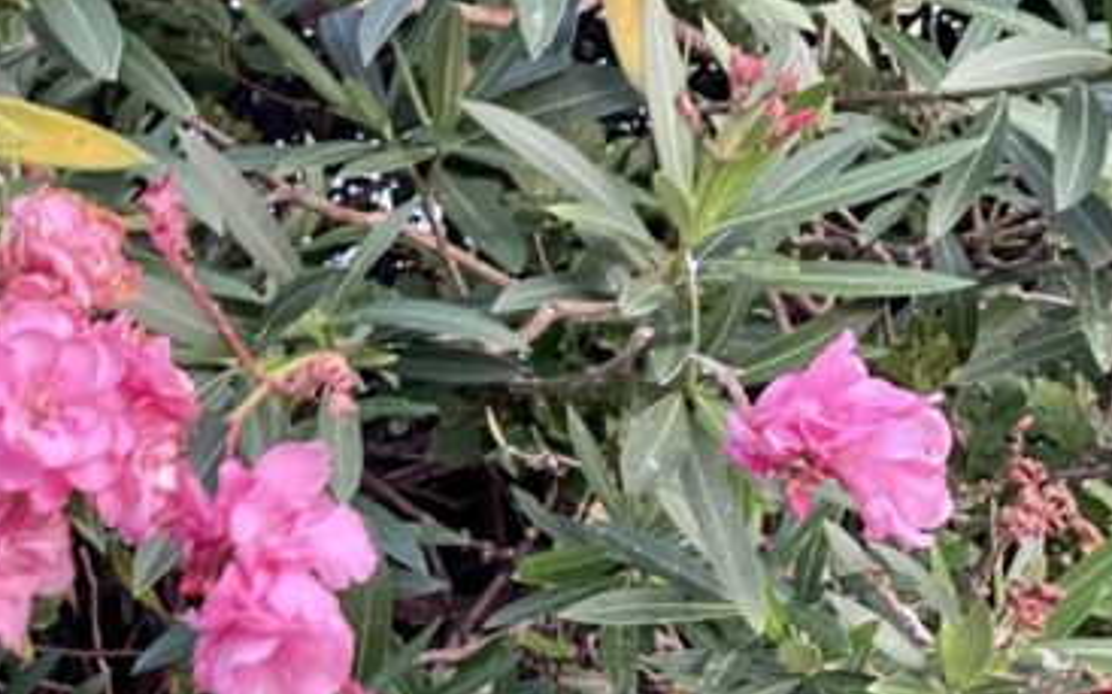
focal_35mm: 77
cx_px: -24
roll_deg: +3.0
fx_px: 2332
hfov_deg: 25.4
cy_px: 285
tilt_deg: +9.7
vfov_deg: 16.9
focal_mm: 4.2
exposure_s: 1/60
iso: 400
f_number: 1.6
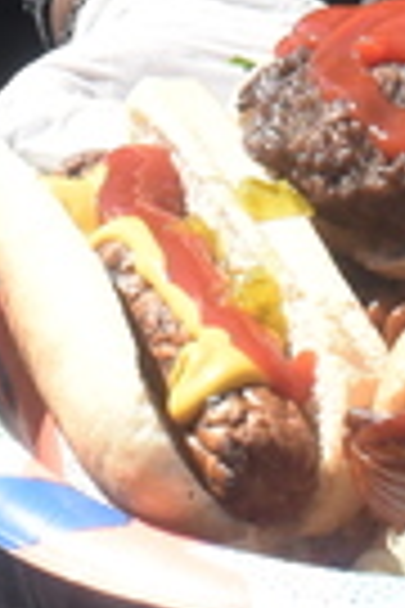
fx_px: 4995
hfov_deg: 4.6
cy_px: -779
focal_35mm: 296
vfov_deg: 6.6
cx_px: 556
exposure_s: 1/320
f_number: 9
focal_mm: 26
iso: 200
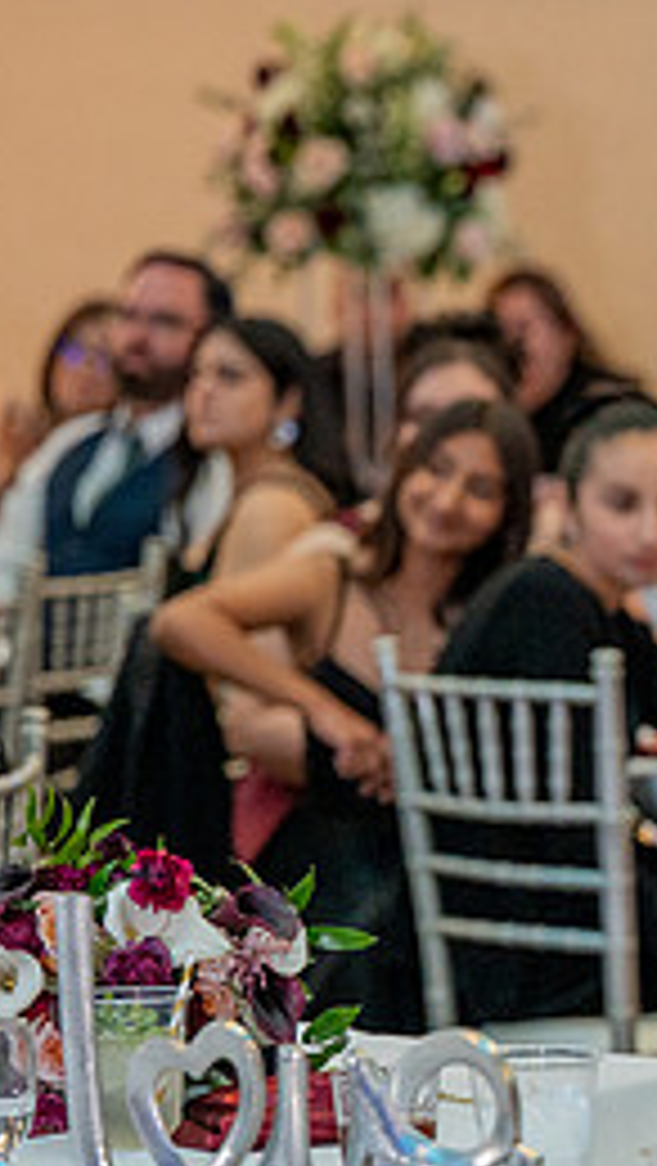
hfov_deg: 5.4
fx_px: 6895
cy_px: 723
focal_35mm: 223
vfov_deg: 9.7
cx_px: 1130
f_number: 3.2
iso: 1600
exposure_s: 1/200
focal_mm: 95
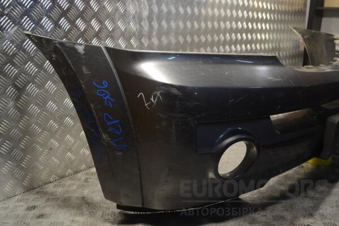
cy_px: 113
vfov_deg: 36.9
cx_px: 170
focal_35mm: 36
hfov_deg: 53.1
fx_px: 339
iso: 125
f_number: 4
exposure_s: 1/30
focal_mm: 24
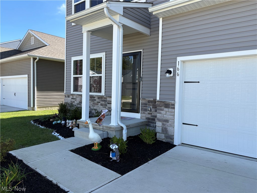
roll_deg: -2.2
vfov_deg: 53.1
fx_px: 193
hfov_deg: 67.3
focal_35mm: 26
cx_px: 128
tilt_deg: -2.5
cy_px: 96
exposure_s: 1/1217
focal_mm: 5.96
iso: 50
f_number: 1.6
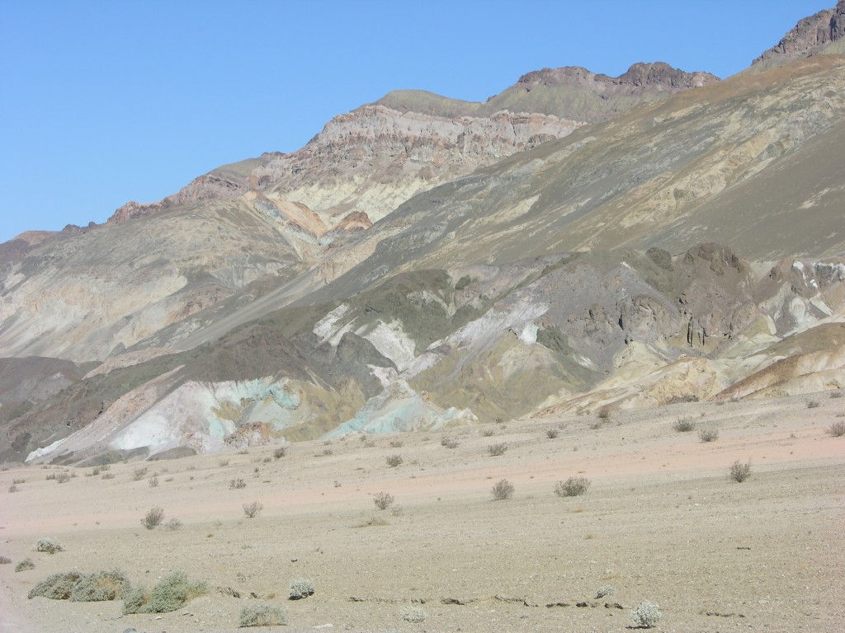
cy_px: 316
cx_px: 422
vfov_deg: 15.9
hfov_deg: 21.1
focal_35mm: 93
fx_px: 2270
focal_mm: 23.7
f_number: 5.7
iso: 50
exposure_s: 1/393
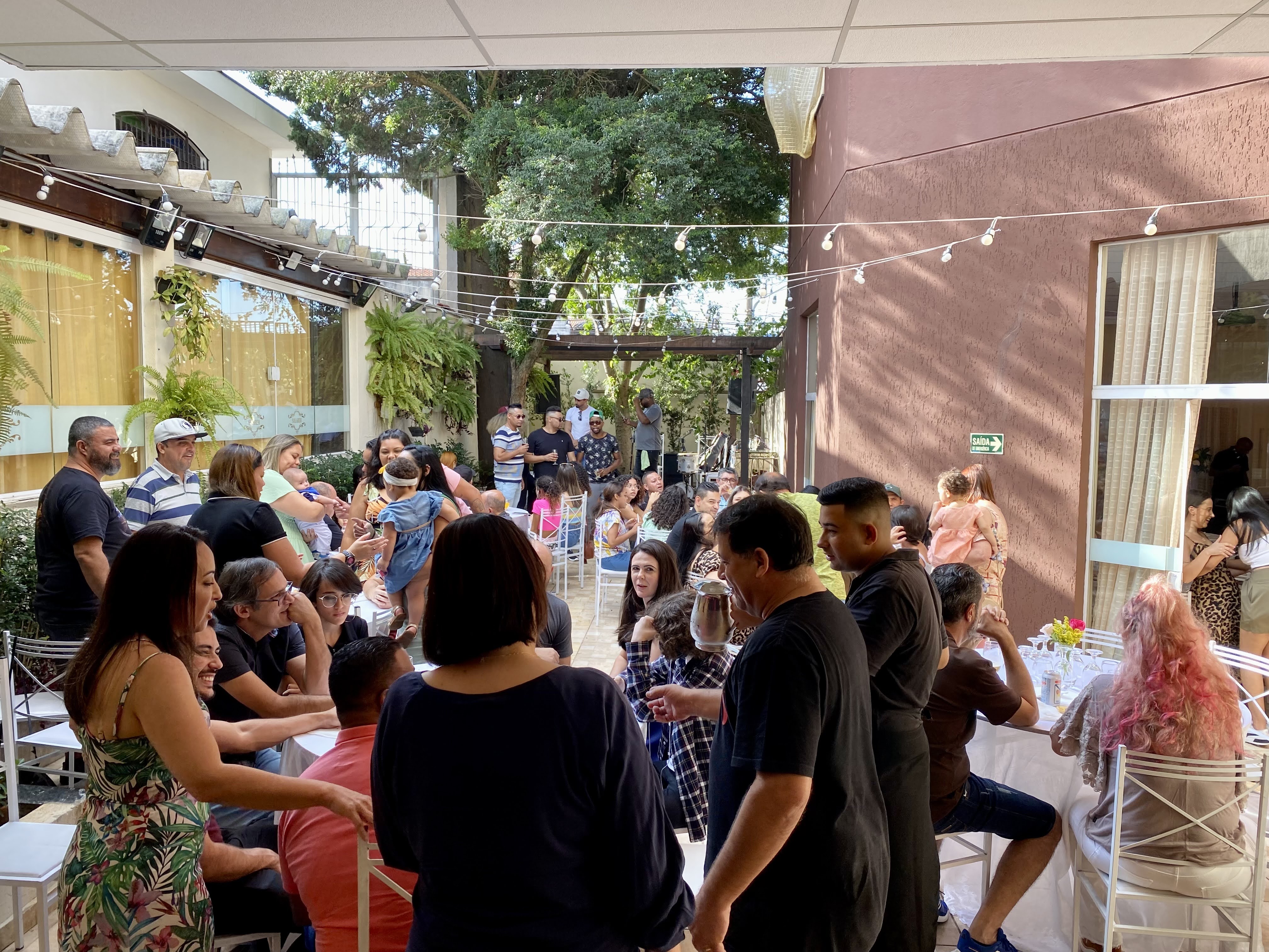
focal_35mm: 26
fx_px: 953
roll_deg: -1.0
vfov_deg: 53.1
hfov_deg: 67.3
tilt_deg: -4.9
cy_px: 476
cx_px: 634
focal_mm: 4.25
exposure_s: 1/155
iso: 32
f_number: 1.8
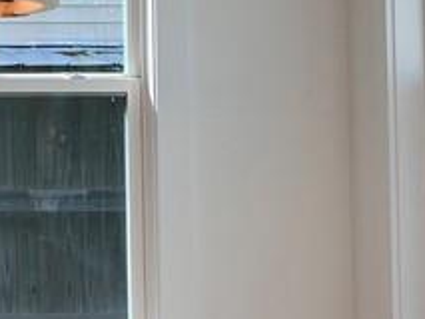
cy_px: 26
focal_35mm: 125
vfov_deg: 11.8
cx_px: -241
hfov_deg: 14.5
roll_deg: -0.3
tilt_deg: +2.7
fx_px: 1536
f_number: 1.5
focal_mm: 5.7
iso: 50
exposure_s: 1/917
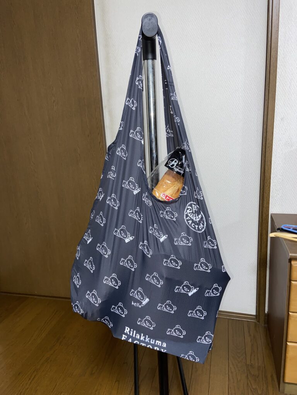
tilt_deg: -13.8
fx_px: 297
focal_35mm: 26
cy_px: 198
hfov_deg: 53.1
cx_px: 148
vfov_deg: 67.3
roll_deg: +3.6
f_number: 1.8
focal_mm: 4.25
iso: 64
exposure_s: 1/22
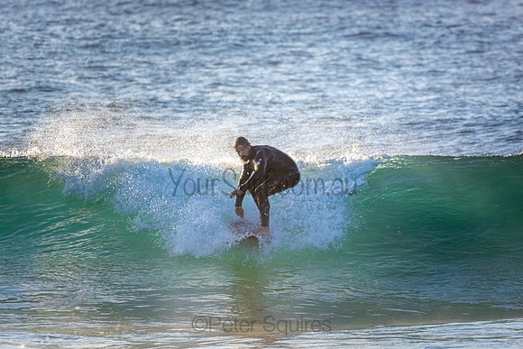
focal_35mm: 750
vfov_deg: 1.8
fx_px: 10898
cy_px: 174
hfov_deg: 2.7
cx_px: 262
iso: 320
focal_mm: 500
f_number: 5.6
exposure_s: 1/1250
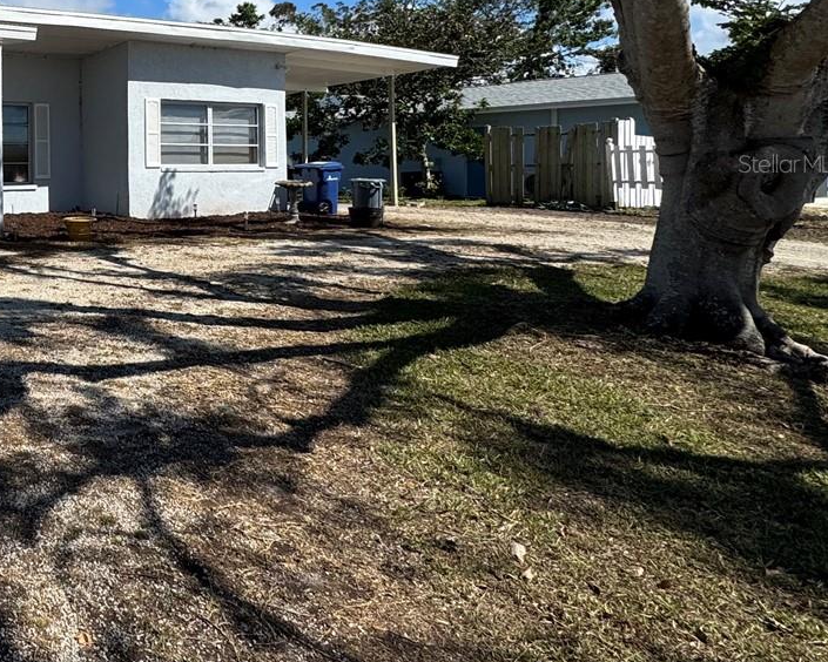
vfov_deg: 45.4
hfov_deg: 43.6
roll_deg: +0.9
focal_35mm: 31
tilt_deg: +1.1
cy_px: 163
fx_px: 760
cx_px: -90
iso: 50
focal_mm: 2.22
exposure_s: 1/2674
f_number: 2.2
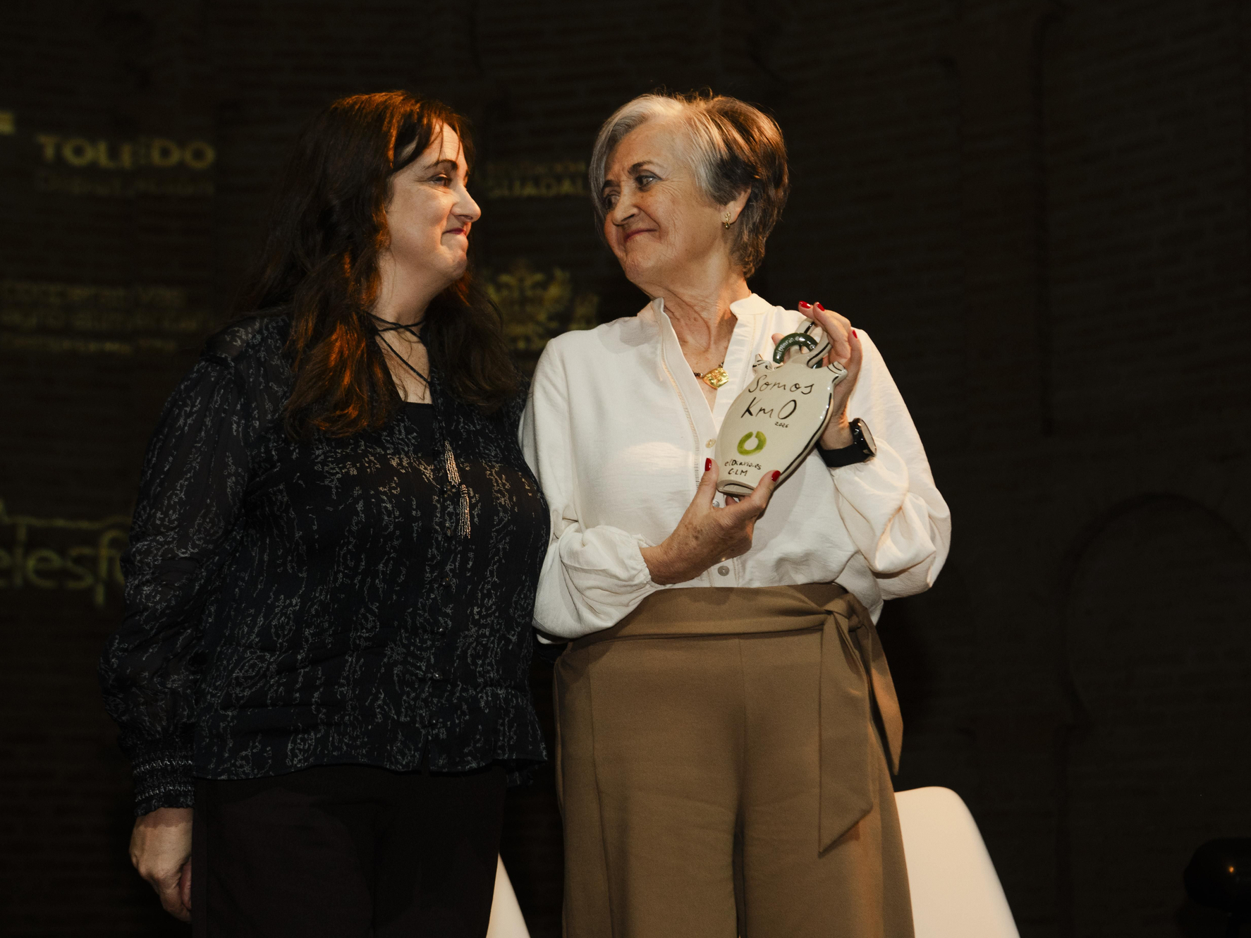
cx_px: 622
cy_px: 486
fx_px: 2566
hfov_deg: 27.4
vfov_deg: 20.7
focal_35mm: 71
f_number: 4.5
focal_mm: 60
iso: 800
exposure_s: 1/200
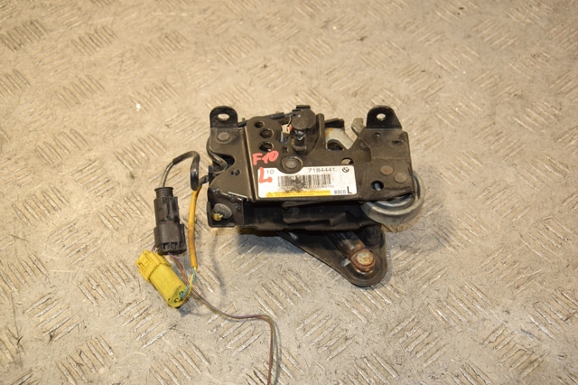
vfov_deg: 23.8
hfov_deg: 35.1
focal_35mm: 57
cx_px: 289
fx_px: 915
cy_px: 192
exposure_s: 1/200
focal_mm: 38
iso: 800
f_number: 5
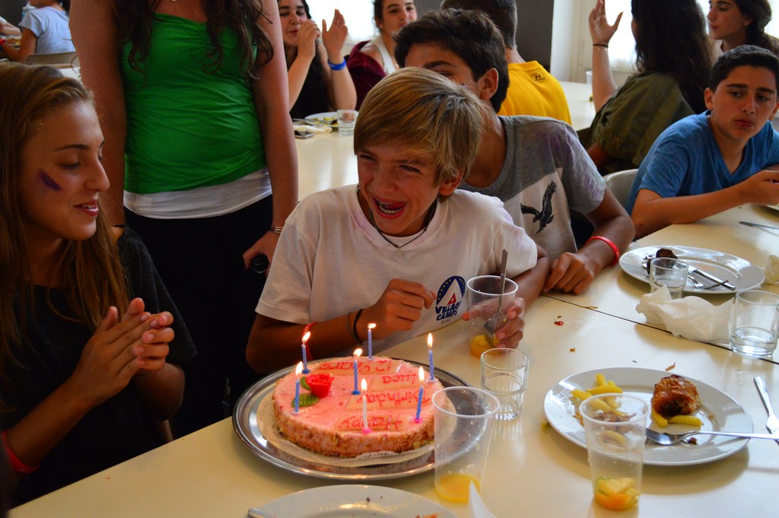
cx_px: 390
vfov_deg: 31.8
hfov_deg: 46.4
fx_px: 908
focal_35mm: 42
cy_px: 259
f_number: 4.5
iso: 1400
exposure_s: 1/250
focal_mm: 28
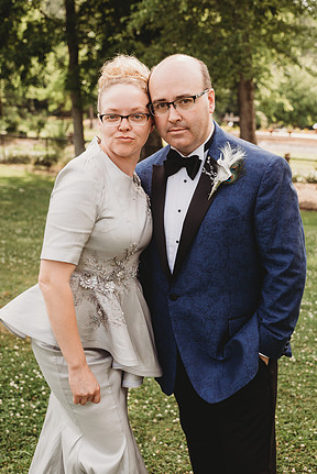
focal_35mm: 48
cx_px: 163
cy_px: 233
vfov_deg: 41.1
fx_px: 633
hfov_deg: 28.1
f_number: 4
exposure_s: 1/500
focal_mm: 46
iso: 200
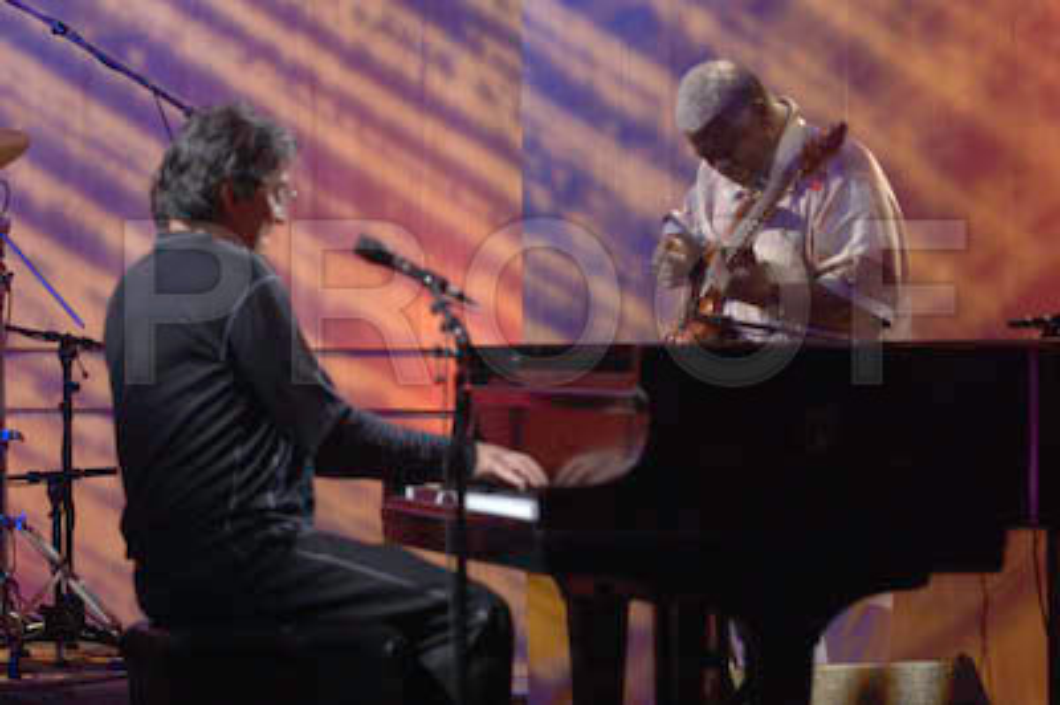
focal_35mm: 165
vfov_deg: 8.3
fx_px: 4854
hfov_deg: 12.5
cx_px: 530
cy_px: 352
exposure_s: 1/60
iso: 800
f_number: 2.8
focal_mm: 110
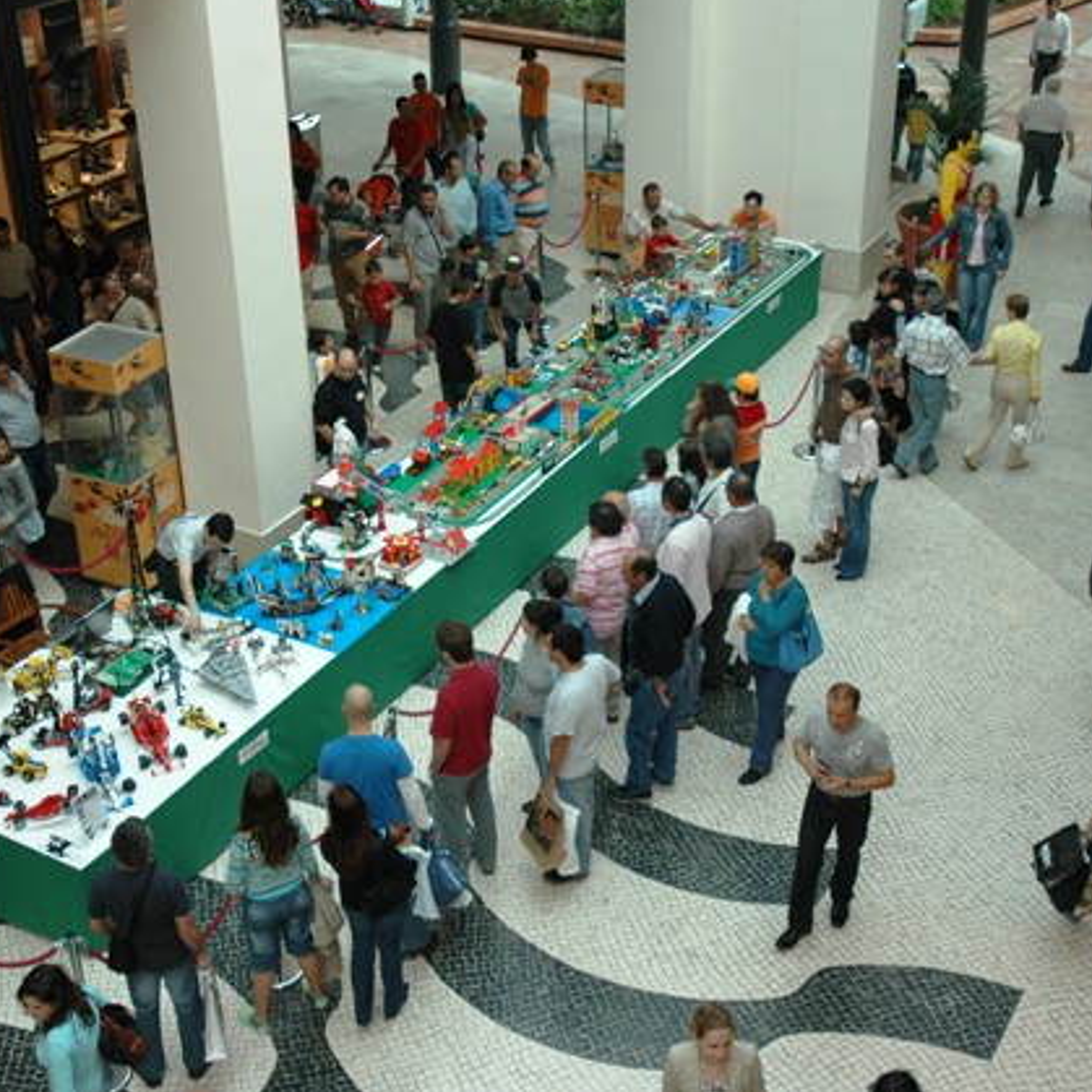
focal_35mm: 49
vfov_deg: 34.9
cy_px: 539
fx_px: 1736
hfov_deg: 34.9
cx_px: 467
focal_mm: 25
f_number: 3.8
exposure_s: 1/200
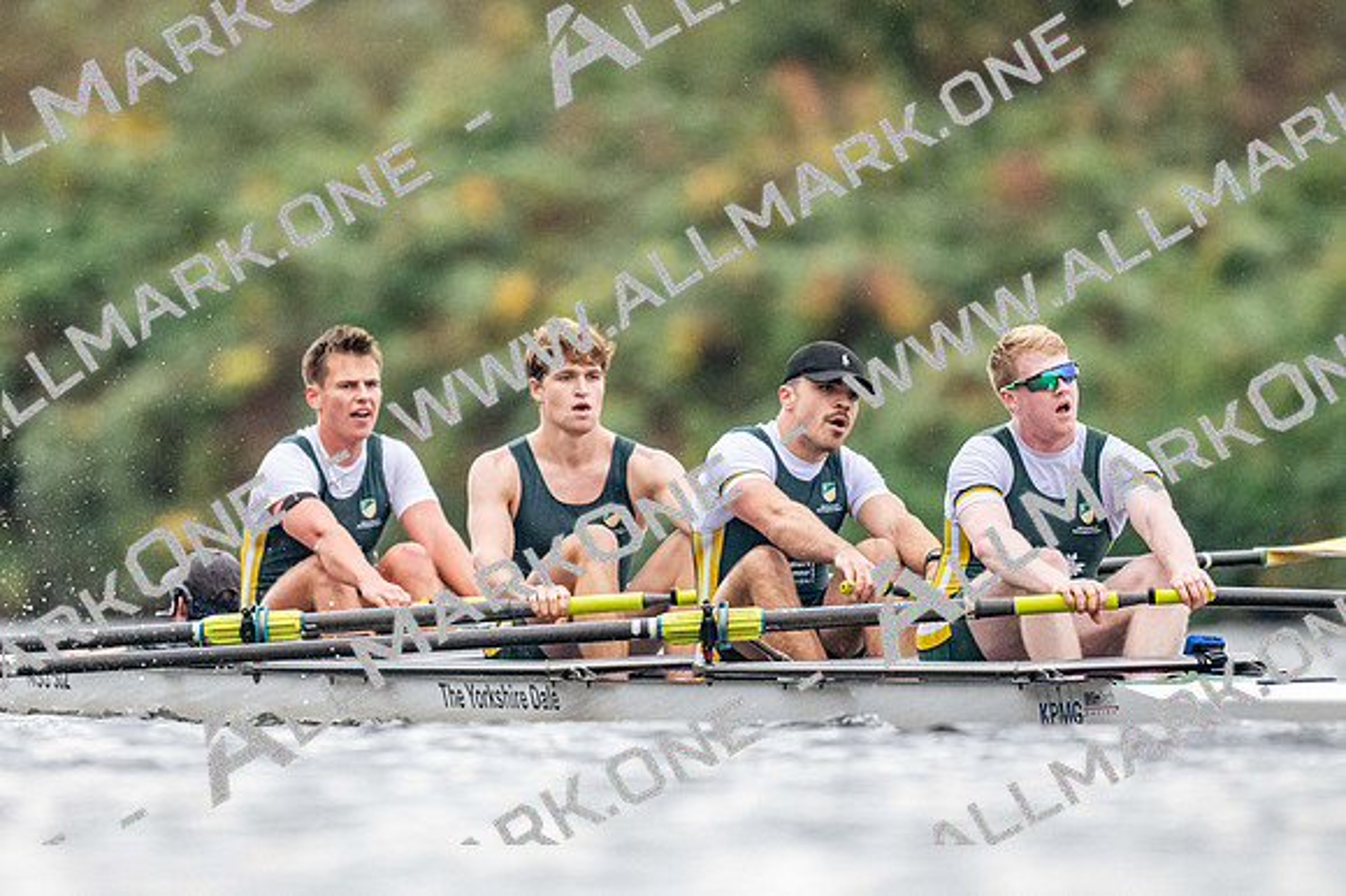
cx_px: 673
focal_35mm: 900
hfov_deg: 2.3
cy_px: 448
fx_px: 33630
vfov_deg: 1.5
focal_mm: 600
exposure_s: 1/2500
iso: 4500
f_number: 4
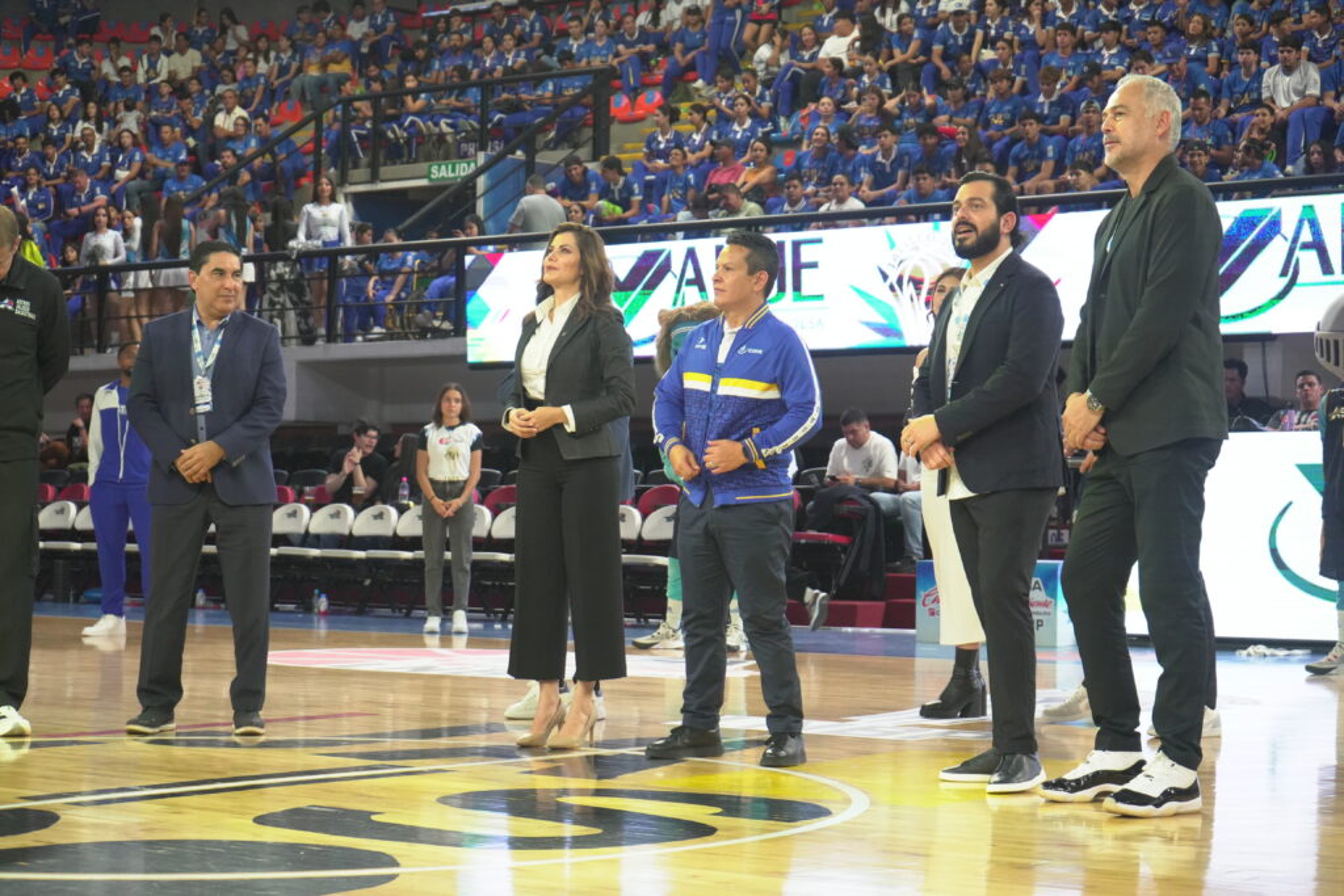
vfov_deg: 19.5
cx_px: 672
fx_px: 2614
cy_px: 448
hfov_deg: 28.8
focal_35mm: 70
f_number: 5.6
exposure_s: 1/400
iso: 5000
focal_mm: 70
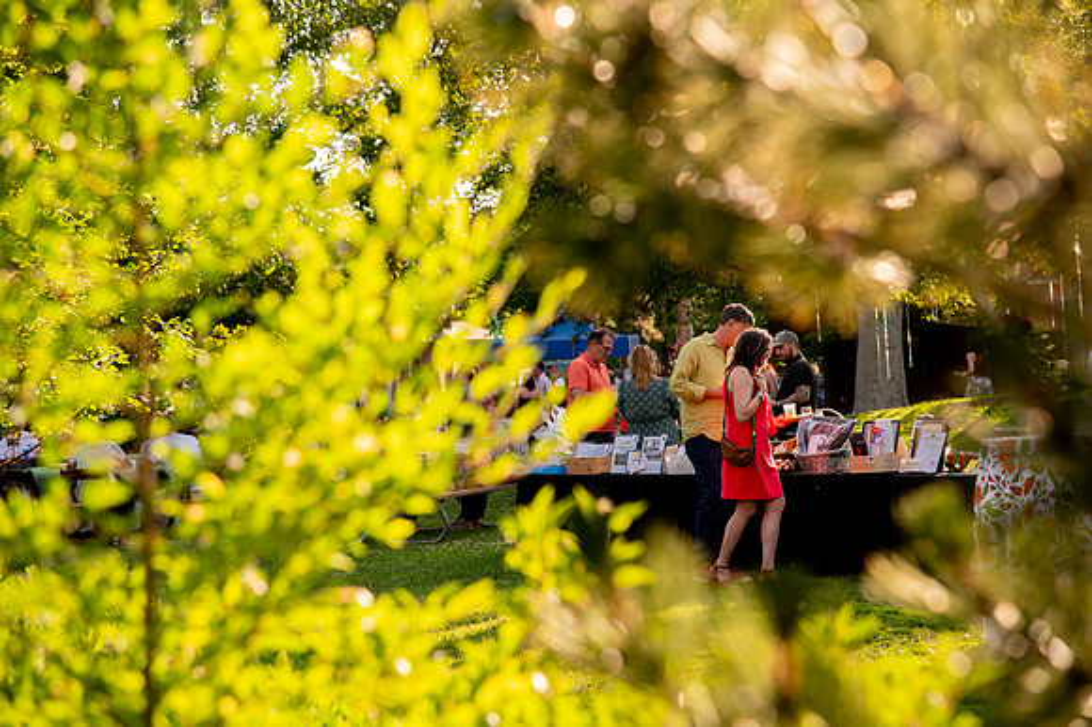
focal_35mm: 100
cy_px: 364
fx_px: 3031
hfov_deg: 20.4
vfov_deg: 13.7
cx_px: 546
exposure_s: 1/800
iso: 500
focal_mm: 100
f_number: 5
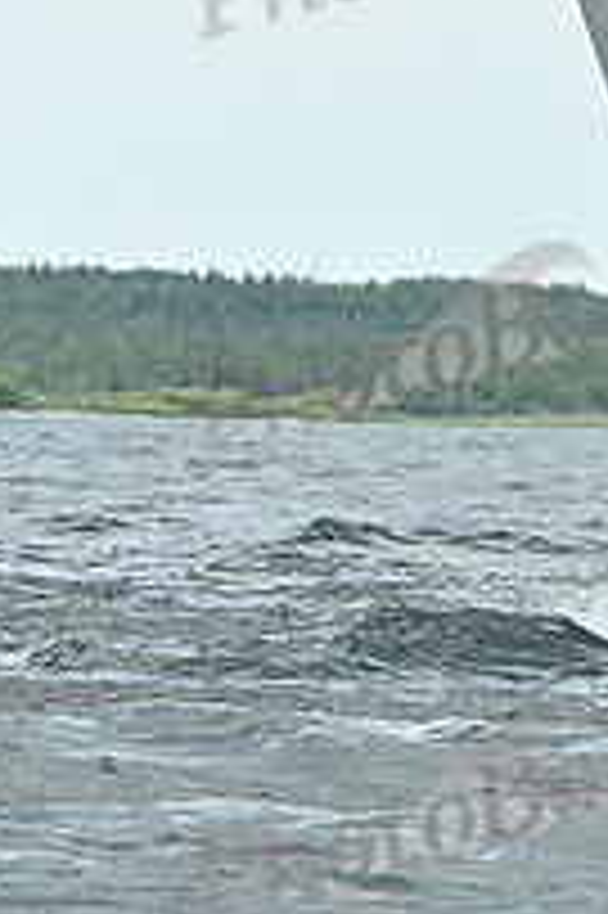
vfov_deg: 3.6
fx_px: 14514
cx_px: 1063
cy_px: 507
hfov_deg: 2.4
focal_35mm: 572
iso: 320
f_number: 7.1
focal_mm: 200
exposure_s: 1/1000
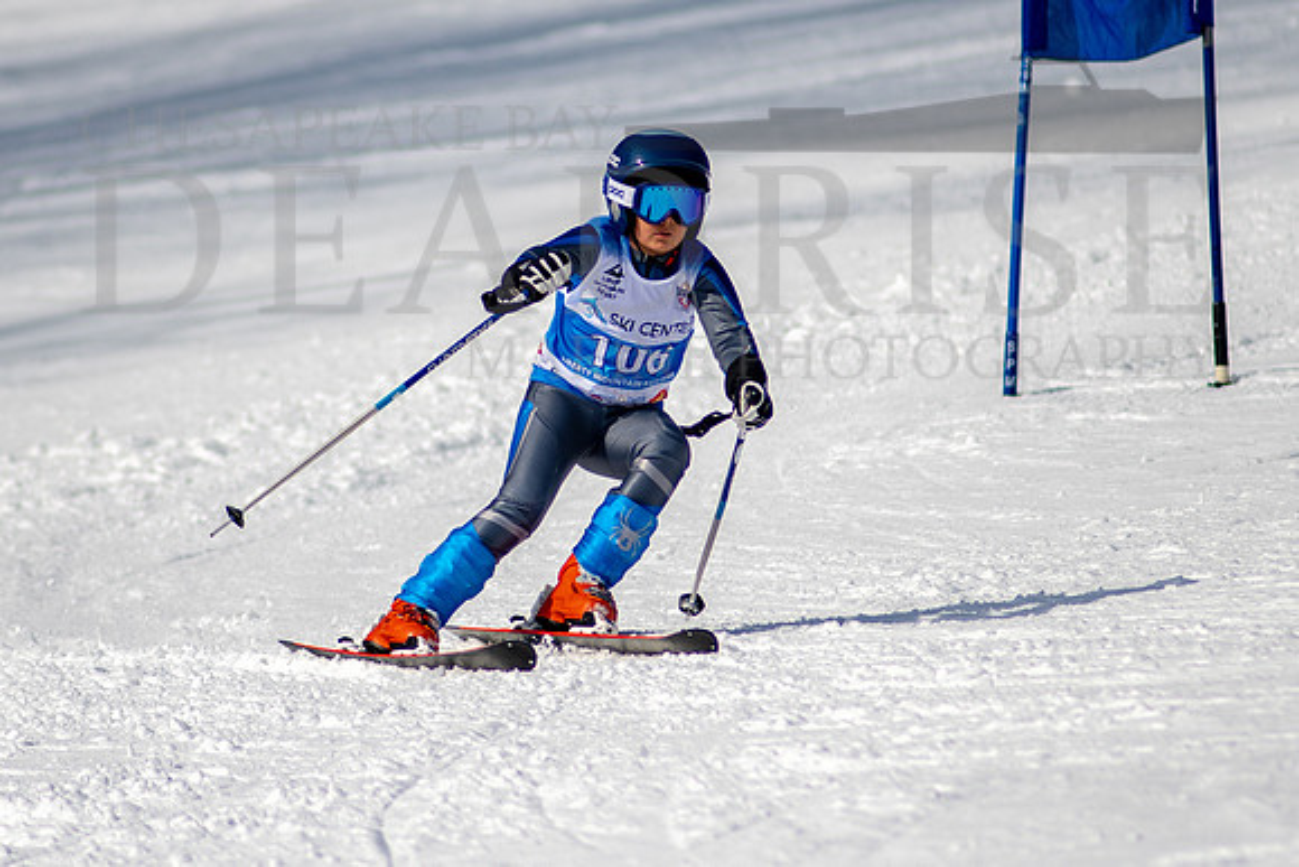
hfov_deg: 2.8
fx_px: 26600
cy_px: 321
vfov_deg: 1.9
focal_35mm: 737
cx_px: 592
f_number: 2.8
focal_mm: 300
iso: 100
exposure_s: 1/6400
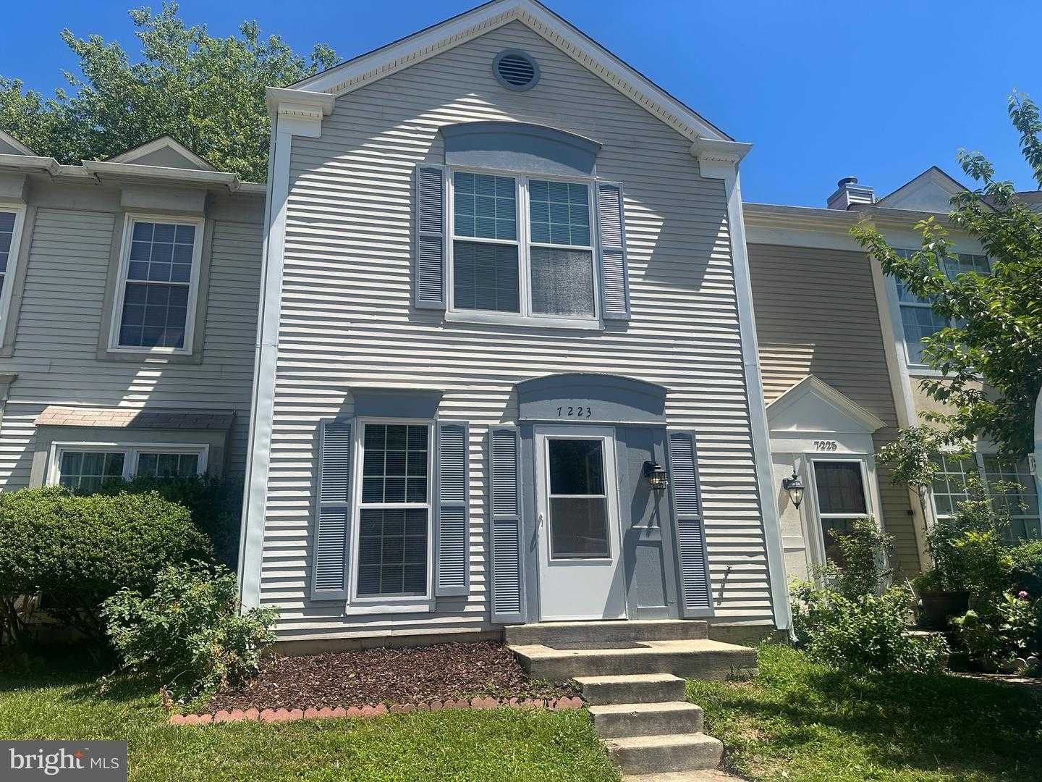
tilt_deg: +14.3
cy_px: 391
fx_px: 722
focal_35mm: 24
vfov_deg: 56.8
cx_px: 521
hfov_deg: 71.6
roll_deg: +0.8
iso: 80
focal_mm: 6.86
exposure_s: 1/3861
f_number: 1.78
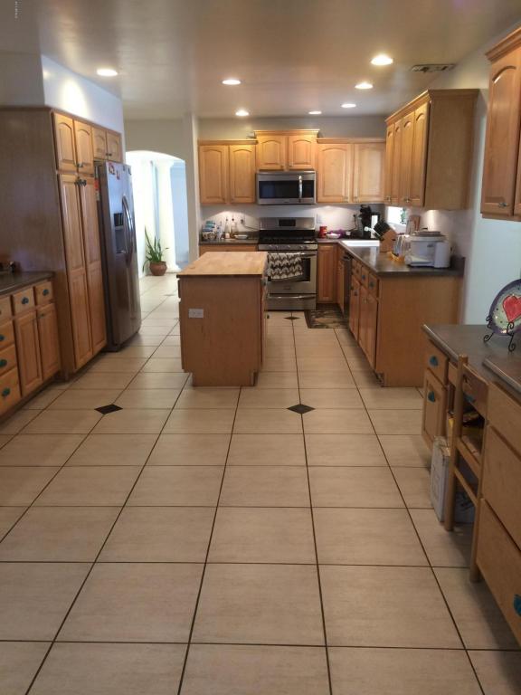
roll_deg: +2.8
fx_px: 582
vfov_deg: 61.7
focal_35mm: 29
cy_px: 348
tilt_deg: -12.8
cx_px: 260
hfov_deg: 48.2
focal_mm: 4.15
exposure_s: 1/30
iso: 80
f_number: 2.2
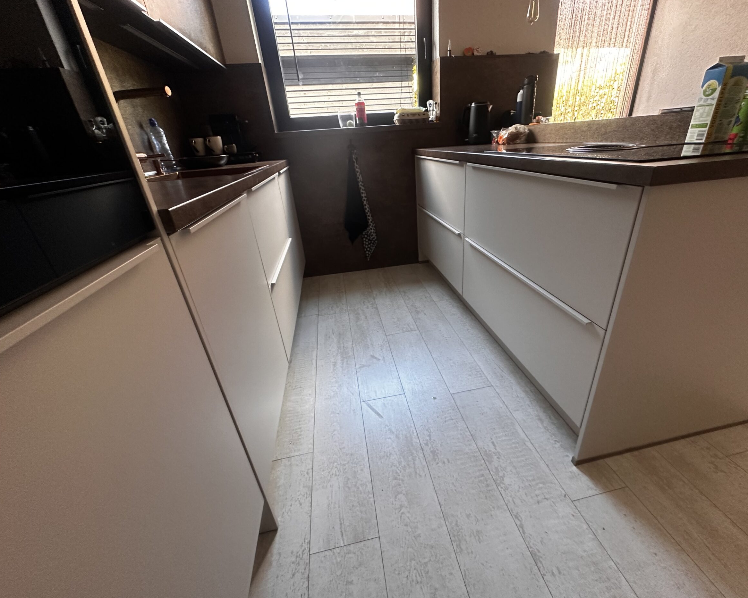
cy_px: 304
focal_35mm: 15
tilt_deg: -26.8
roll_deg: +3.9
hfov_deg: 96.6
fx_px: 332
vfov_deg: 84.0
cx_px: 401
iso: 250
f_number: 2.2
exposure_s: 1/99
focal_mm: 2.22
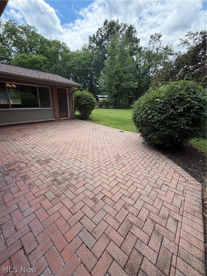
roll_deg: -2.1
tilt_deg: -18.5
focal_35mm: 14
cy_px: 138
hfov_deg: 85.7
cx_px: 104
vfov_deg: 102.1
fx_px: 112
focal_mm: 2.22
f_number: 2.2
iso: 40
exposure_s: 1/502
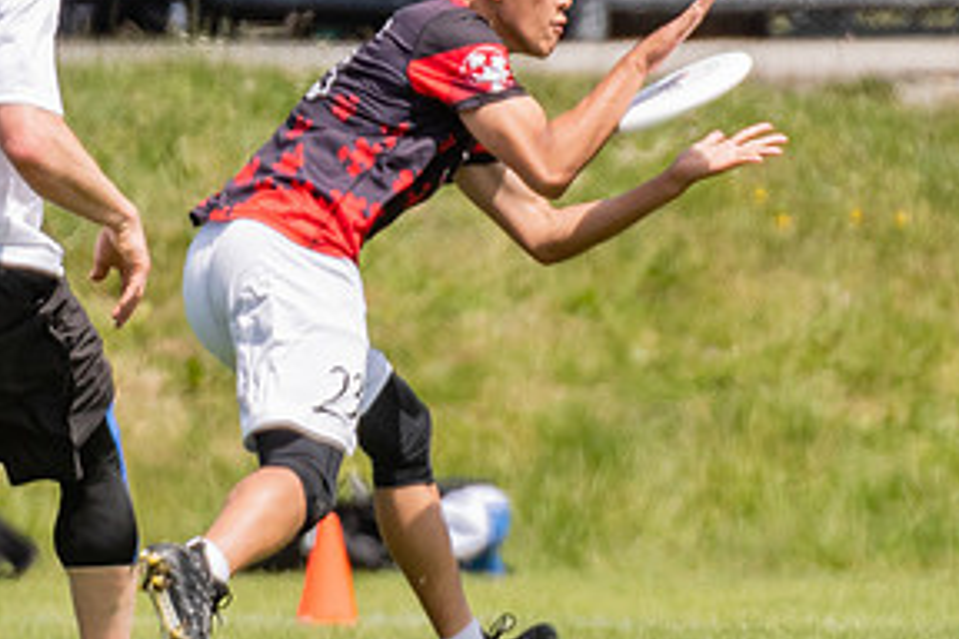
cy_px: 268
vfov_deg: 0.7
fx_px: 54153
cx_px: 686
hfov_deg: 1.0
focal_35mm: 2033
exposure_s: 1/2500
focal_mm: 400
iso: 400
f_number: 4
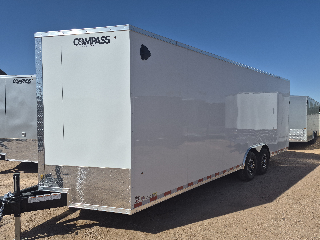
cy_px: 120
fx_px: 213
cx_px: 160
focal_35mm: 23
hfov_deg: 73.9
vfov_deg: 58.9
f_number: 1.8
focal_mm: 5.4
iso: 64
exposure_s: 1/7696
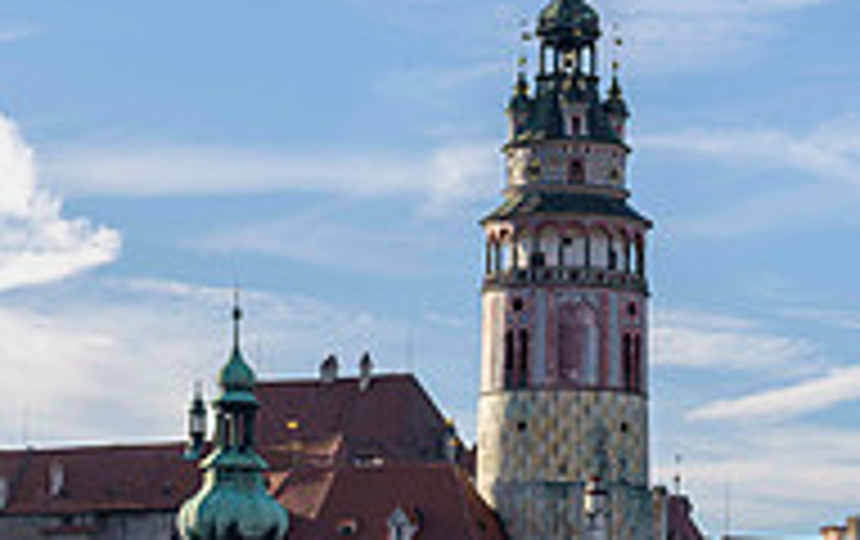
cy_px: 551
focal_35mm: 173
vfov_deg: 7.6
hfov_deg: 12.0
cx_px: 720
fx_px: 4061
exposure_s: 1/500
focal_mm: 56
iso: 64
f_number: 5
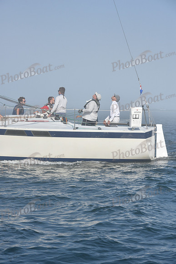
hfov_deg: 11.4
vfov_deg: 17.1
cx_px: 88
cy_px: 132
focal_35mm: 120
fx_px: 879
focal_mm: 120
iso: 320
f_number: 9
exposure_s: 1/1250
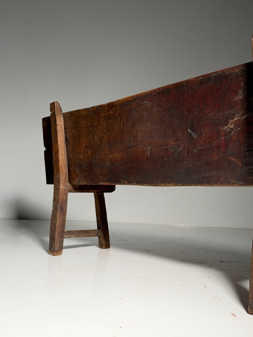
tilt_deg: +3.0
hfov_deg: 41.8
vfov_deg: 54.0
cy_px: 168
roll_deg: -3.5
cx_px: 126
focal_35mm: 34
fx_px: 331
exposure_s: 1/65
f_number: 1.48
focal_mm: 6.93
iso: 250
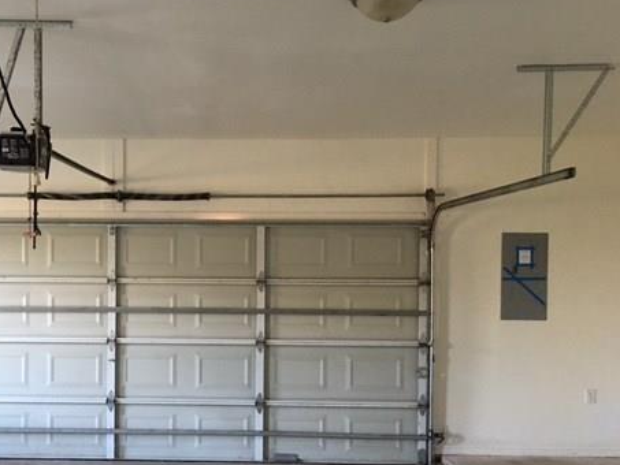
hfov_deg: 44.7
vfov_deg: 34.9
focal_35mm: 41
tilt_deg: -0.4
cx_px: 183
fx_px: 735
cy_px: 294
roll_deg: -0.5
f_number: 2.2
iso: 100
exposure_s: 1/10
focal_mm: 4.15
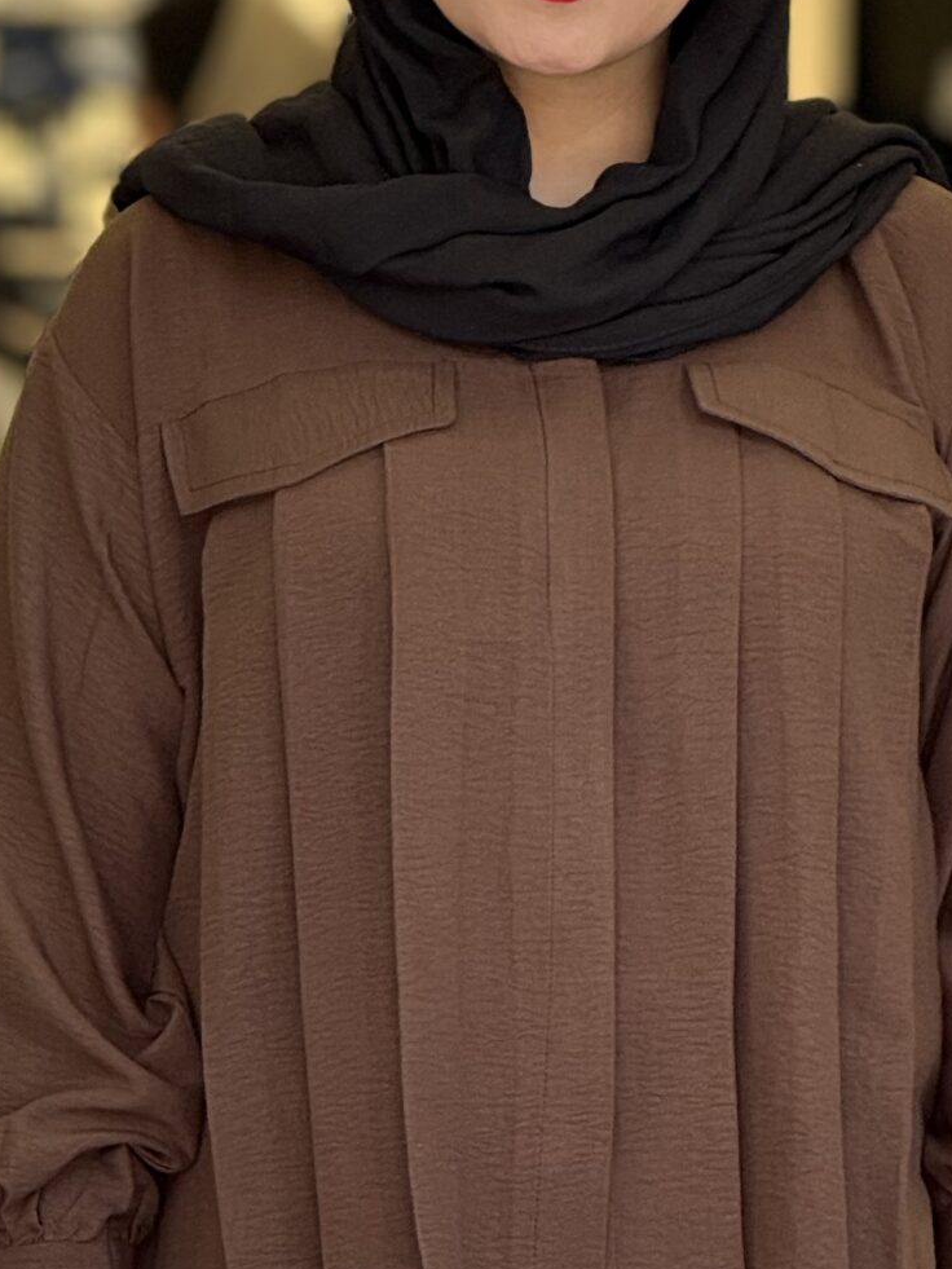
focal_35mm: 313
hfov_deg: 4.8
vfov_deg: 6.3
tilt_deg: -3.7
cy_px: 1111
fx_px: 11475
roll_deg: -0.9
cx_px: 502
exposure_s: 1/99
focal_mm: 15.66
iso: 80
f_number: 2.8
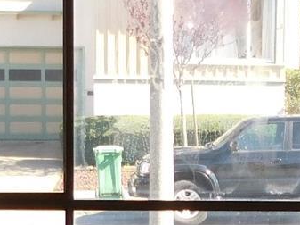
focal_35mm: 147
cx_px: 345
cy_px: 195
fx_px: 1273
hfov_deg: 13.1
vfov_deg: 10.0
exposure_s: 1/160
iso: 125
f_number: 3.7
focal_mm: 5.9
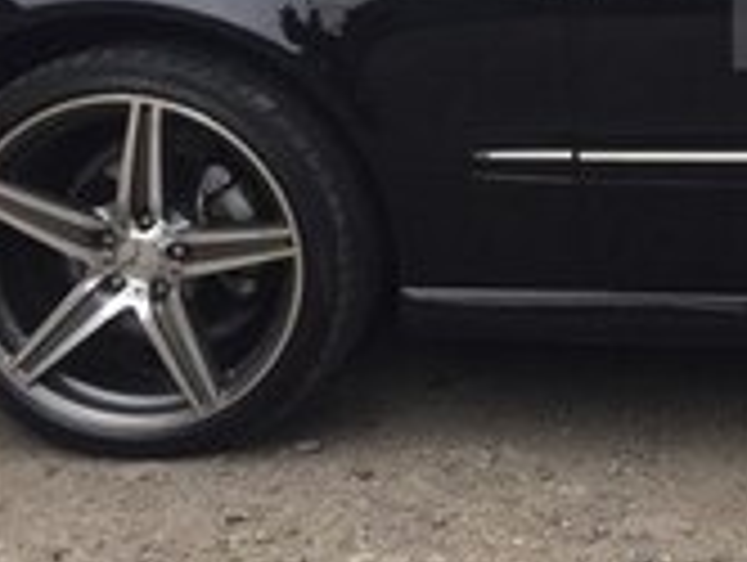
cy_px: 2
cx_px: 1156
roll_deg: -2.8
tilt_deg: -10.4
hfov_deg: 15.6
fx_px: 2485
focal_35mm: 115
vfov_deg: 12.8
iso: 32
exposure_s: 1/118
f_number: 2.2
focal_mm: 4.15
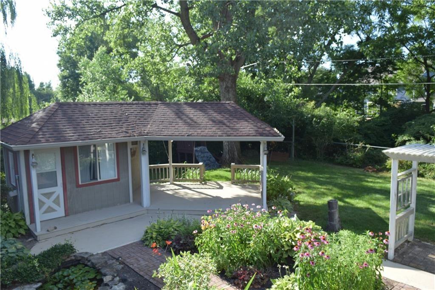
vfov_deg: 47.9
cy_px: 145
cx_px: 218
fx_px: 326
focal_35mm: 27
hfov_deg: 67.4
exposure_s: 1/200
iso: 200
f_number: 6.3
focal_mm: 18
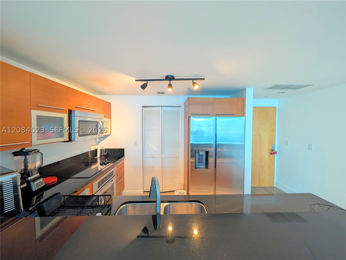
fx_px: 120
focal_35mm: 12
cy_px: 130
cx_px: 173
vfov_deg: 94.6
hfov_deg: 110.5
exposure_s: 1/24
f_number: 1.7
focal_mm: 2.02
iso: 114
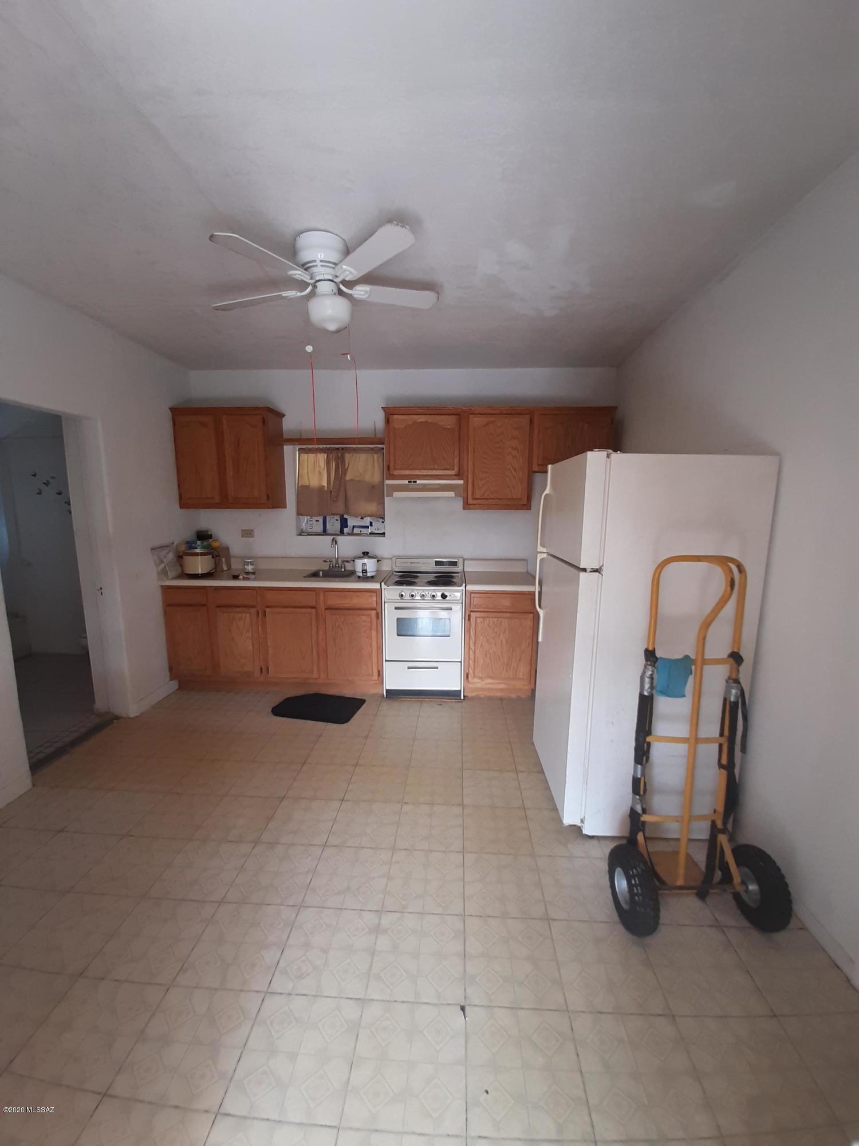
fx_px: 430
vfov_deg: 106.2
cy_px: 573
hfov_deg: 89.9
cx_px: 430
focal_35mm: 13
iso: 64
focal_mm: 1.42
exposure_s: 1/40
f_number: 2.2
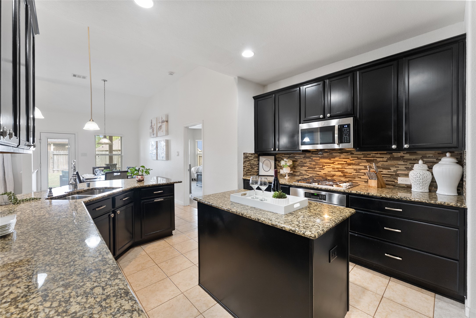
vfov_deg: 81.3
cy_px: 159
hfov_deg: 104.2
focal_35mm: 14
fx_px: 185
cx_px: 238
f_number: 8
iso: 800
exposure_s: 1/3
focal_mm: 14
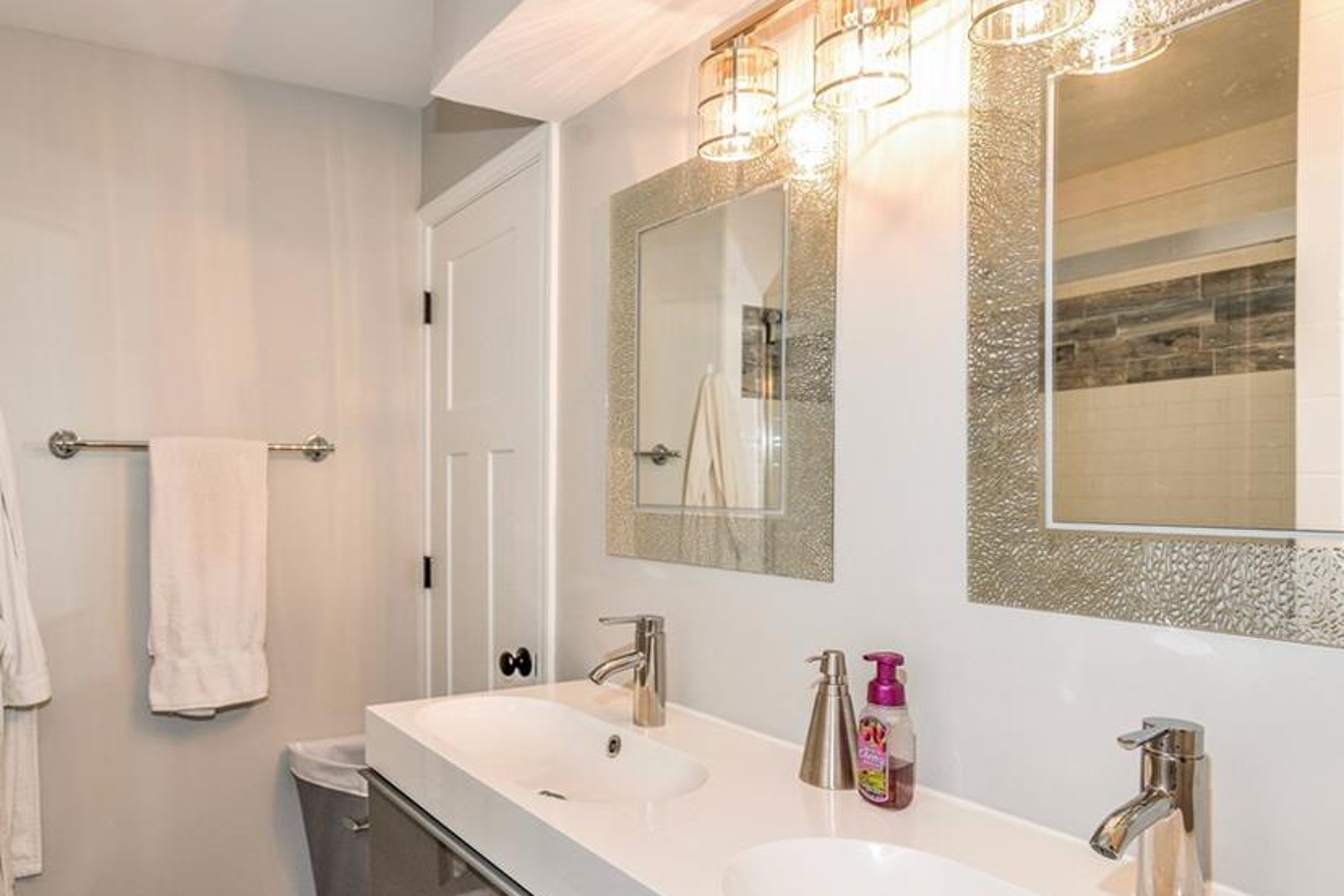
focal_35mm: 21
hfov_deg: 81.2
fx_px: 784
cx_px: 661
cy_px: 513
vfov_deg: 59.3
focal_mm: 17
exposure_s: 1/60
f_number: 5
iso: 250
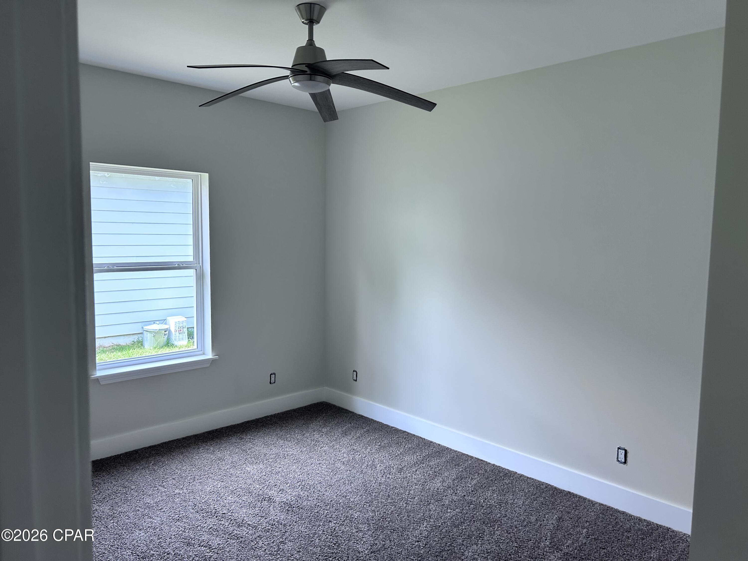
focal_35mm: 26
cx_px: 374
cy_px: 280
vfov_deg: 53.1
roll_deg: -1.9
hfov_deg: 67.3
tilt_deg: -6.1
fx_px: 562
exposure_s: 1/143
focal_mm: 5.7
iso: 64
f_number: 1.5
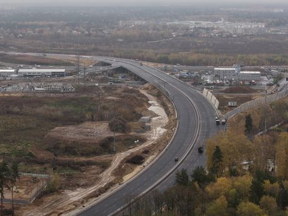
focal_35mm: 96
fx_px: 799
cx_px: 104
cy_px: 118
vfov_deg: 15.4
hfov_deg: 20.4
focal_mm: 19.35
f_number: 2.8
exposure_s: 1/160
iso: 100
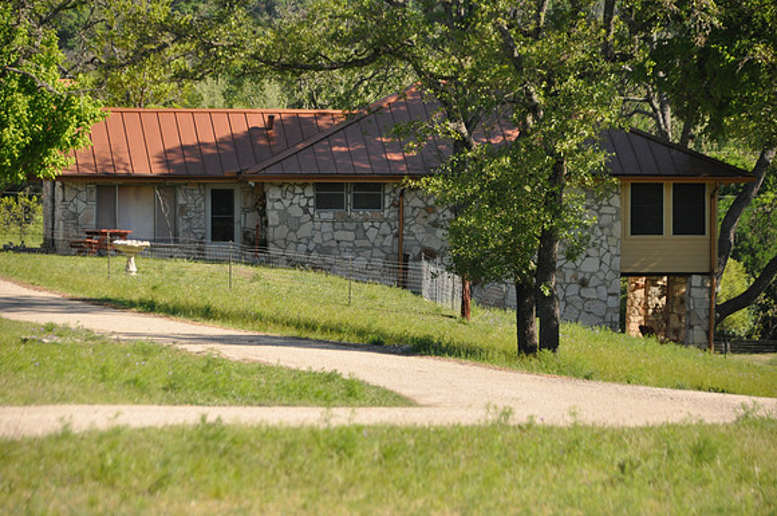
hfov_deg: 8.3
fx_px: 5334
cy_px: 258
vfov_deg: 5.5
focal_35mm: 248
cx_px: 388
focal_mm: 165
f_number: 6
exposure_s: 1/1000
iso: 800
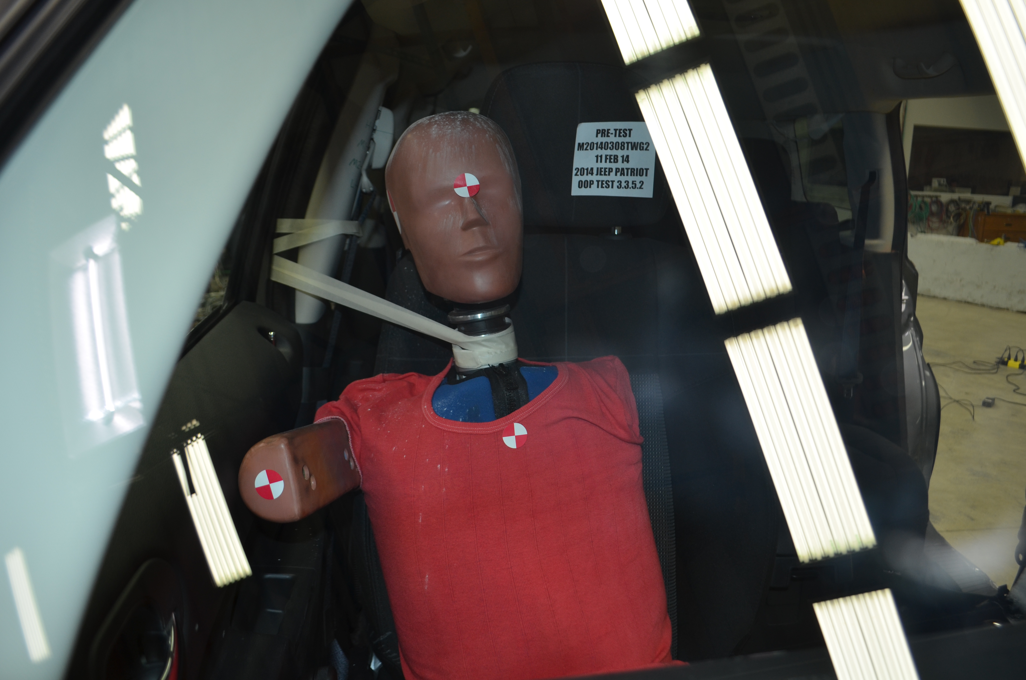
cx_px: 513
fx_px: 768
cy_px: 340
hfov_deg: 67.5
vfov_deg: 47.7
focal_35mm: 27
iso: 220
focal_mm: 18
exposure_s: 1/125
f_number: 3.5
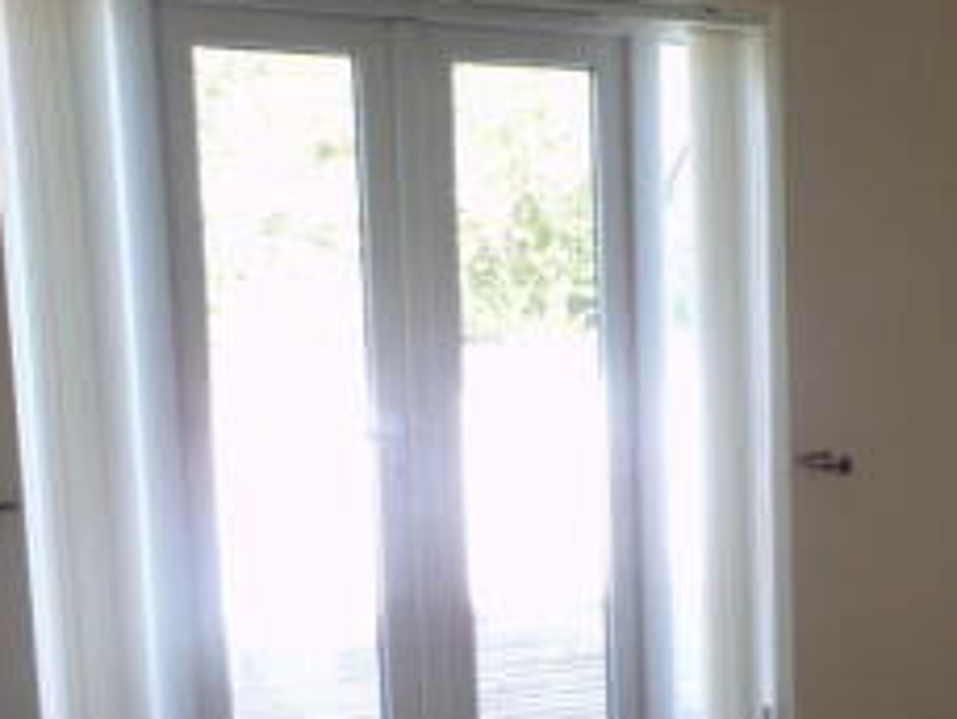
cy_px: 558
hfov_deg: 30.6
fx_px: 1687
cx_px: 821
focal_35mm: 61
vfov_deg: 23.7
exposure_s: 1/50
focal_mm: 4.3
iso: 100
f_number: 3
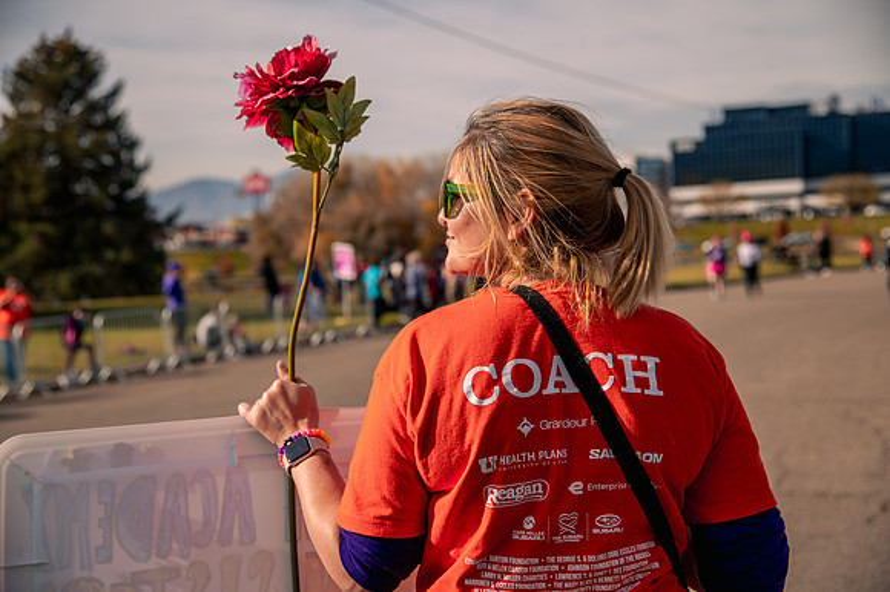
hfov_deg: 30.5
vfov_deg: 20.6
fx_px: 1631
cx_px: 445
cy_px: 296
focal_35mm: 66
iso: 200
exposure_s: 1/1600
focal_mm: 66
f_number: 5
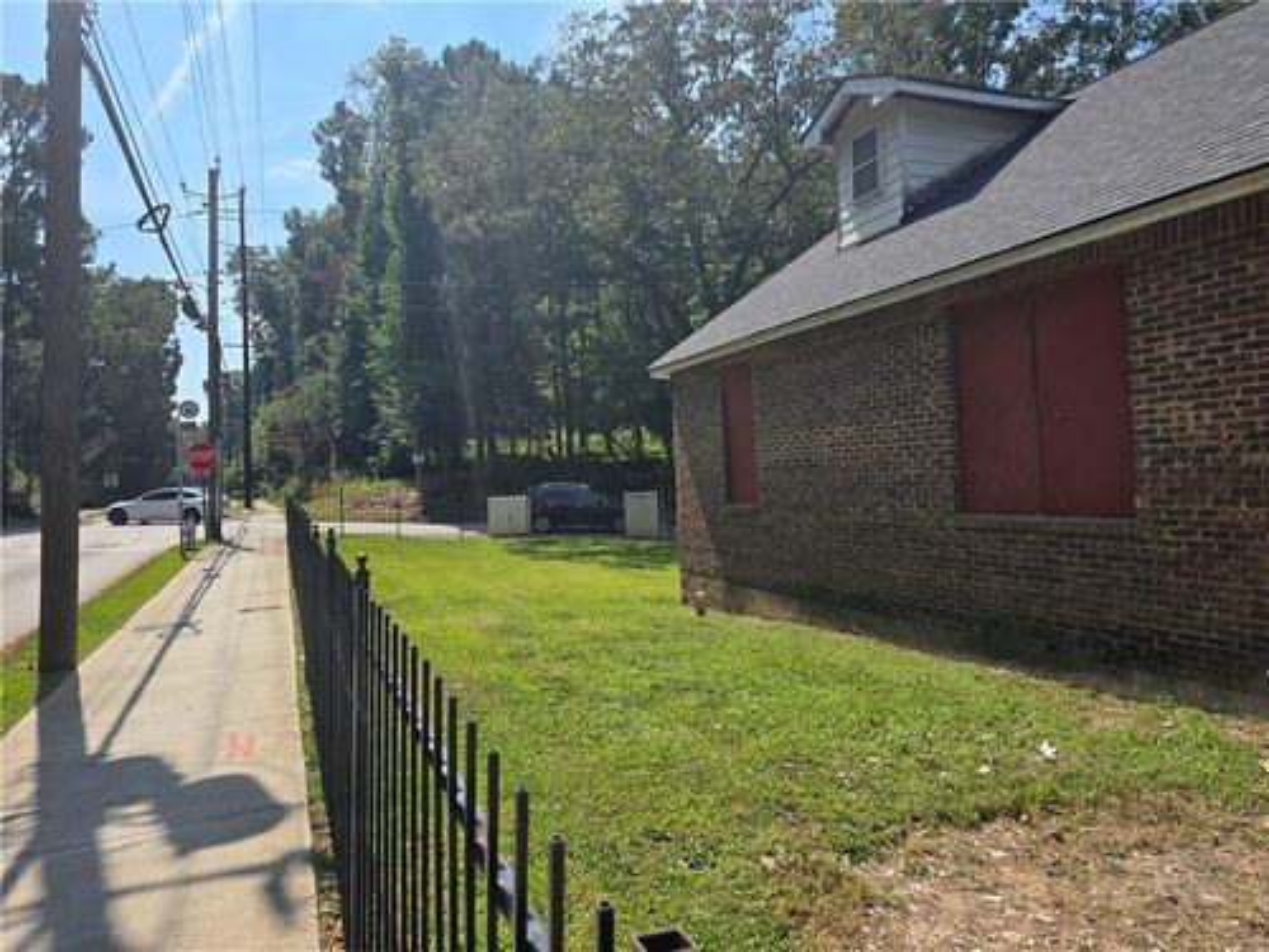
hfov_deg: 73.9
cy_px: 476
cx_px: 634
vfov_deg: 58.9
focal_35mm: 23
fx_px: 843
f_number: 1.7
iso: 12
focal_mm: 6.3
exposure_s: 1/734
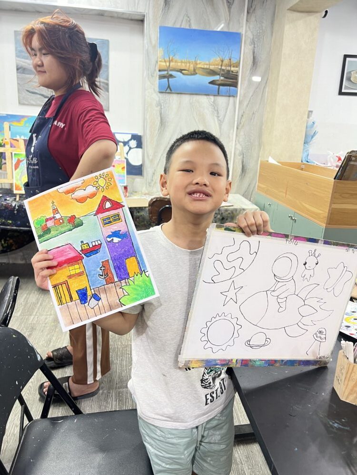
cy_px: 238
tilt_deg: -17.4
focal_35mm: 26
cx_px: 178
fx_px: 358
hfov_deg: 53.1
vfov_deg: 67.3
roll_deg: -3.7
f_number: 1.5
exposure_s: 1/50
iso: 64
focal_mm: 5.7
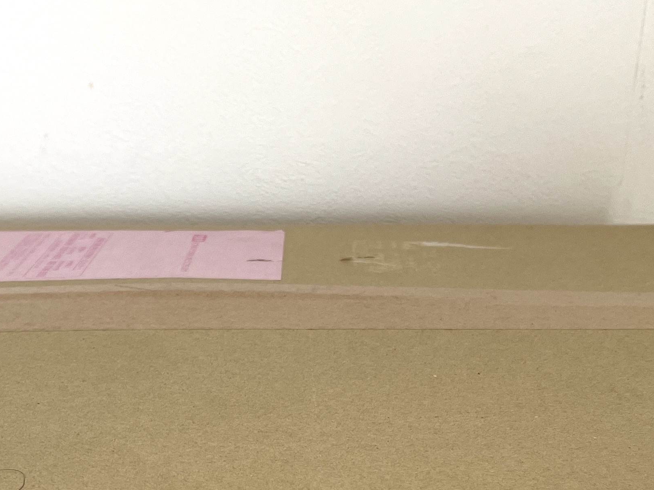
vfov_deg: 21.4
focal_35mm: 65
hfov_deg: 29.7
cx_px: 242
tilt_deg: -29.8
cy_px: 539
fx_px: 1228
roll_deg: +0.2
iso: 100
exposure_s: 1/121
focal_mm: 5.1
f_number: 1.6
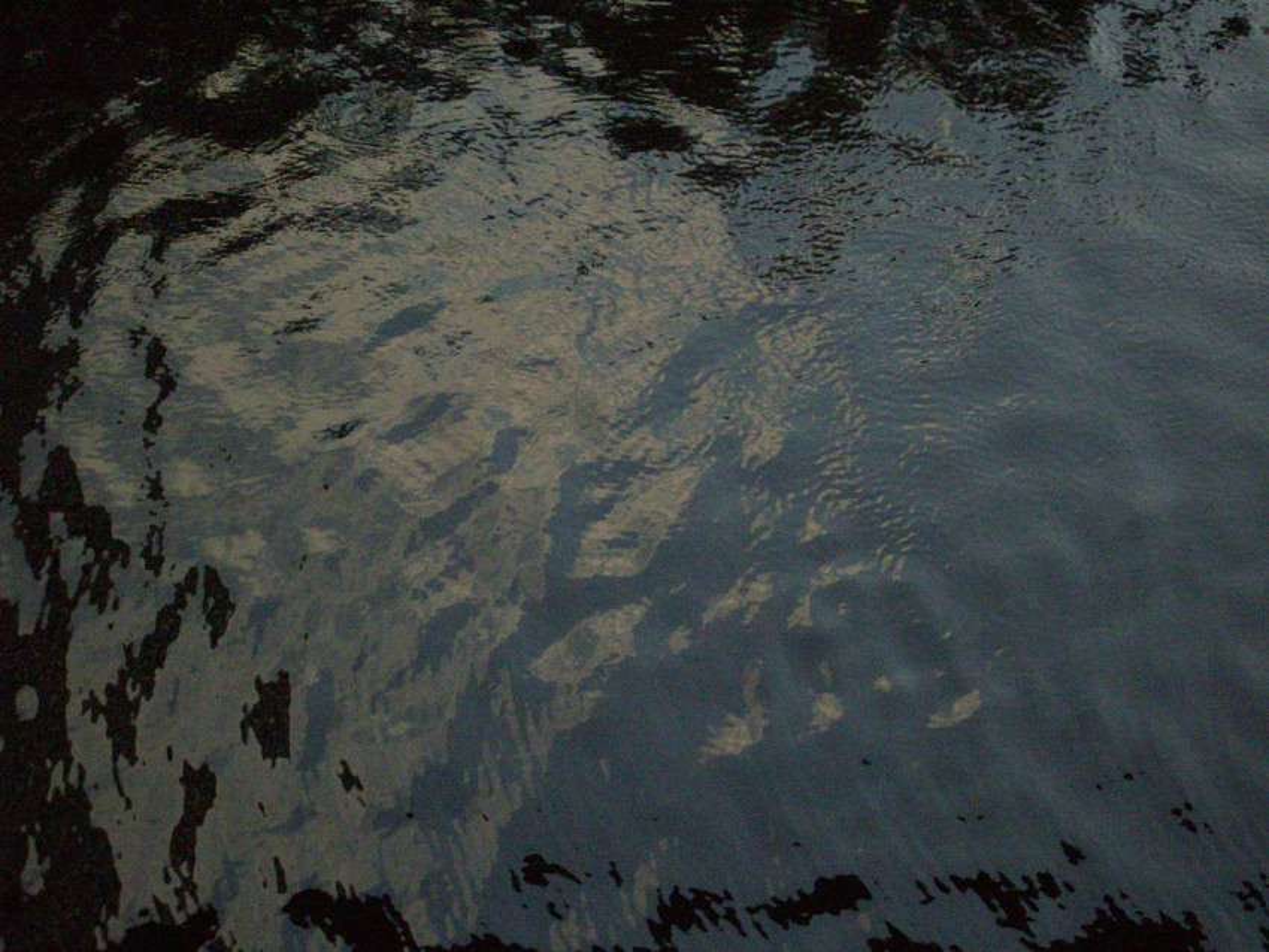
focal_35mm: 112
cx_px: 634
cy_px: 476
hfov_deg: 17.6
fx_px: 4107
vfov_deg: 13.2
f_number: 5.2
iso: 400
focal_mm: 18.6
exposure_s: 1/100
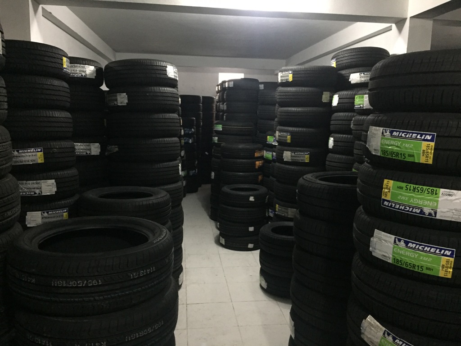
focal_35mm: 29
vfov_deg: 48.2
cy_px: 173
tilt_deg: -8.1
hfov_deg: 61.7
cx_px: 230
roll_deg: -2.4
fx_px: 386
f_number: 2.2
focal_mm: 4.15
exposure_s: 1/17
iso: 640
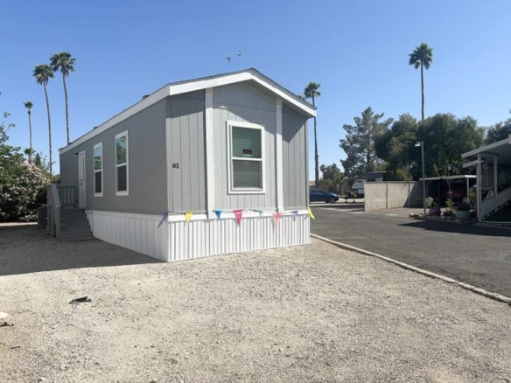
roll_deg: +1.3
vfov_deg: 53.1
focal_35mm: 26
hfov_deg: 67.3
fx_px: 384
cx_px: 256
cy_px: 192
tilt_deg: -0.2
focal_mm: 5.7
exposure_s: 1/8000
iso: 50
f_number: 1.5
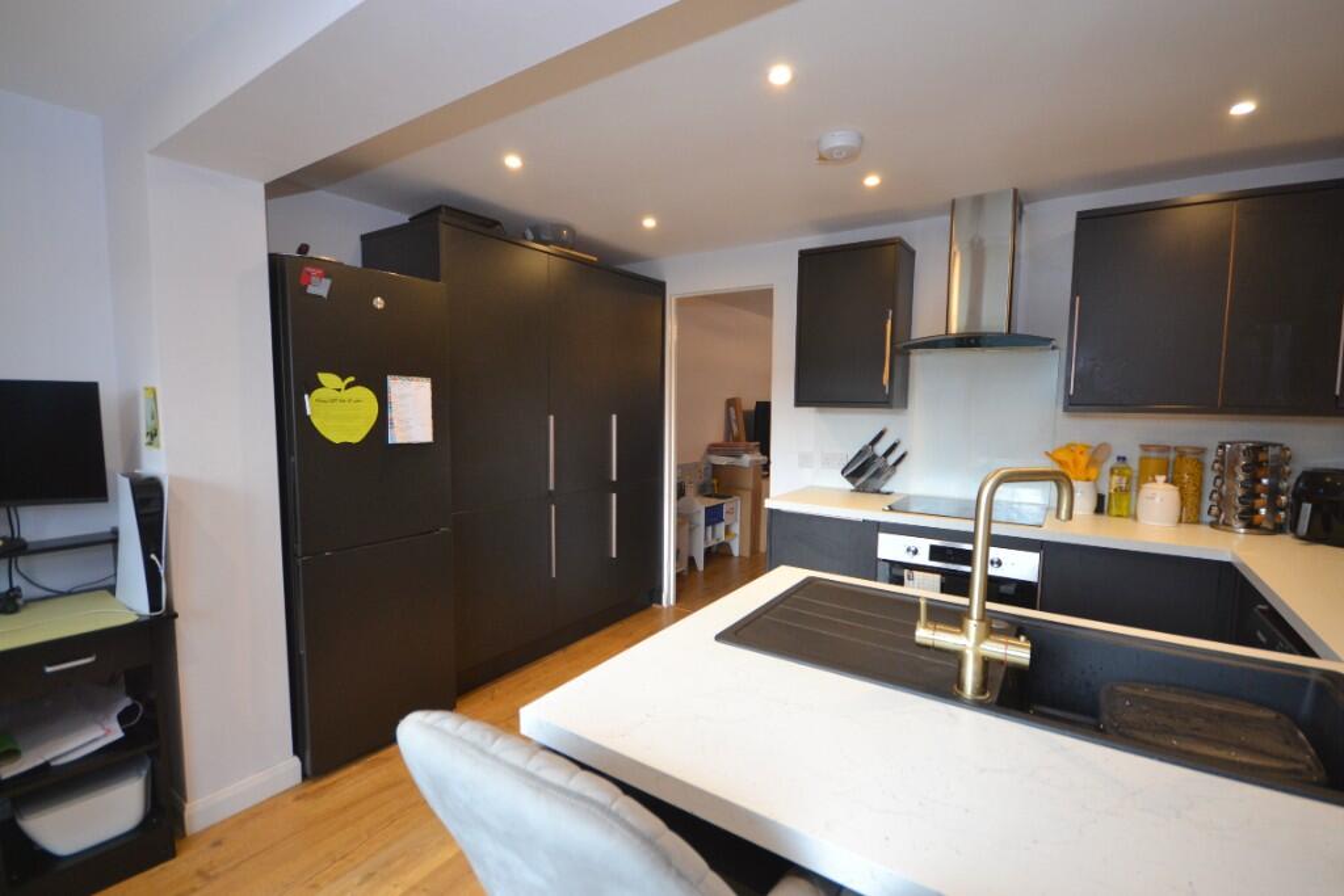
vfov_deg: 77.3
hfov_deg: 100.4
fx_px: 560
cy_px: 448
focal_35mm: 15
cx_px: 672
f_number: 4
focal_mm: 10
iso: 560
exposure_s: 1/60
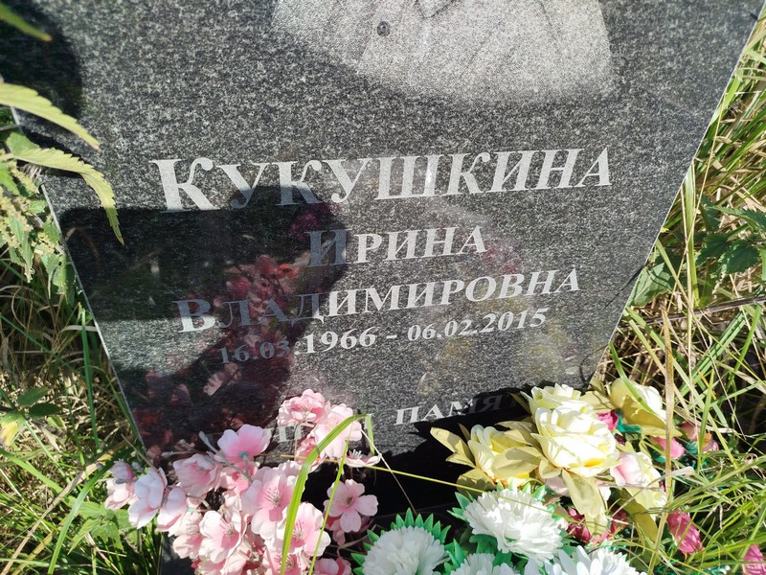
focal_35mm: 24
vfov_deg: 56.8
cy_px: 288
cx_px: 383
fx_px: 531
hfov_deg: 71.6
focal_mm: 5.31
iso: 50
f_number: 1.7
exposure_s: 1/746
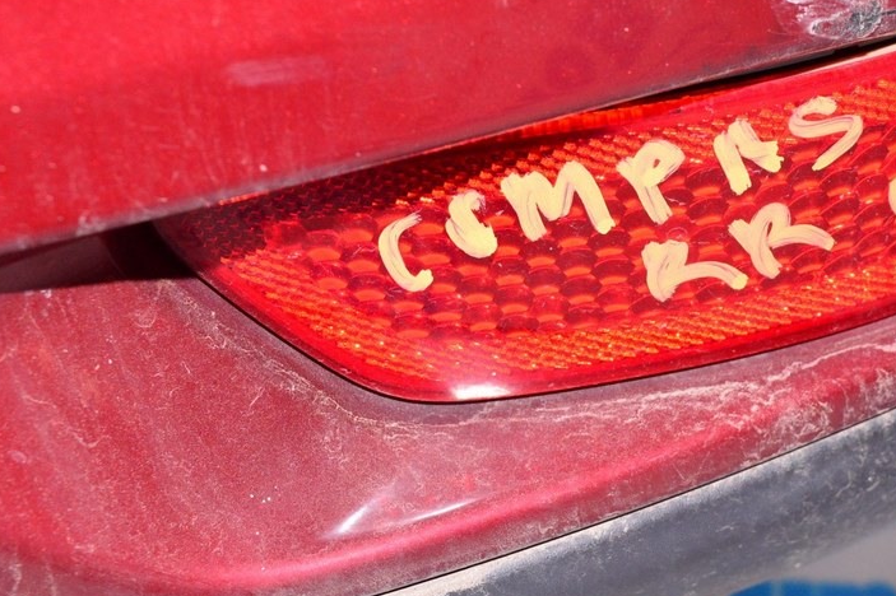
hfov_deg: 24.3
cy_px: 232
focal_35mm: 83
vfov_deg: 16.4
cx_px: 649
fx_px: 2065
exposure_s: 1/160
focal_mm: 38
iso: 1600
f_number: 8
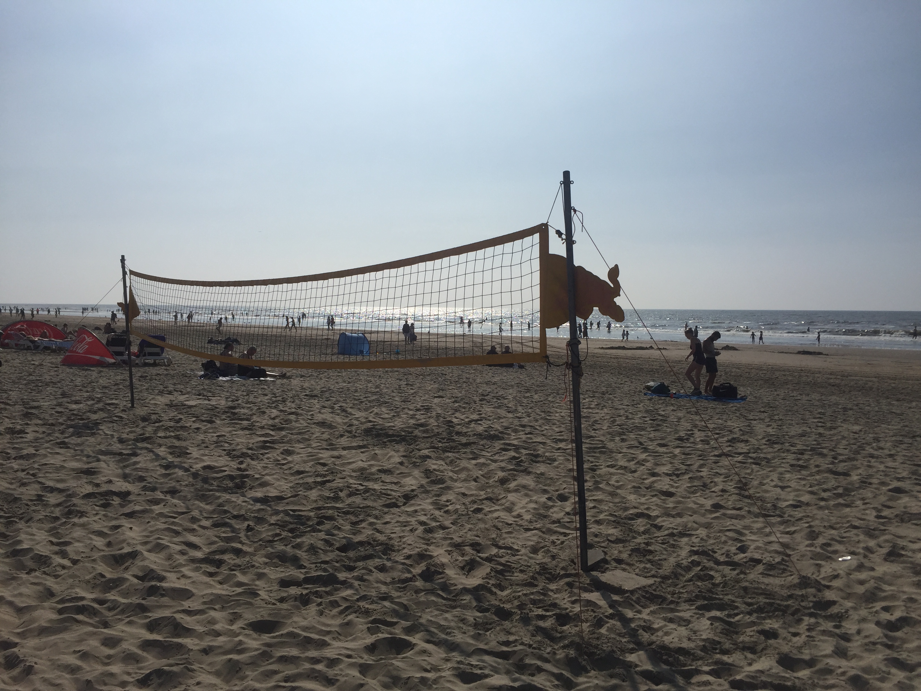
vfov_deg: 48.2
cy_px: 346
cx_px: 460
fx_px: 772
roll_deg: -1.4
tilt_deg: -2.3
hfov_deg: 61.7
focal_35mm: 29
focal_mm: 4.15
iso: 32
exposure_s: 1/9901
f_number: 2.2
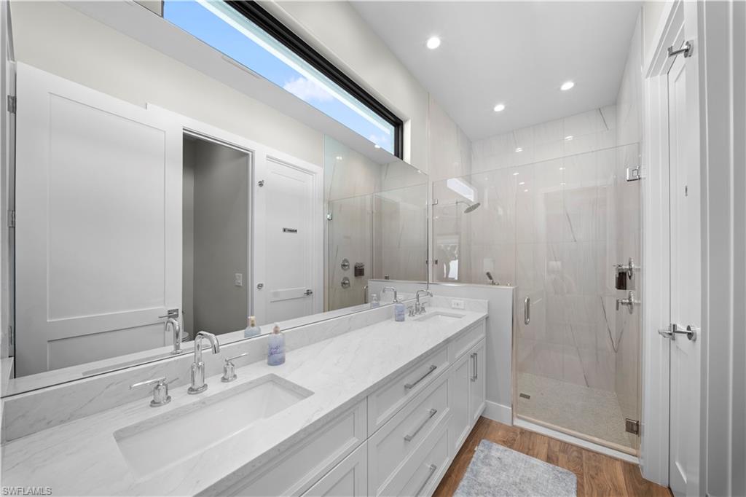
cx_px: 373
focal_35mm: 12
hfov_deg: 112.6
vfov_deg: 90.0
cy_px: 248
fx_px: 249
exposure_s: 1/5
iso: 100
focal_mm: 12
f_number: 9
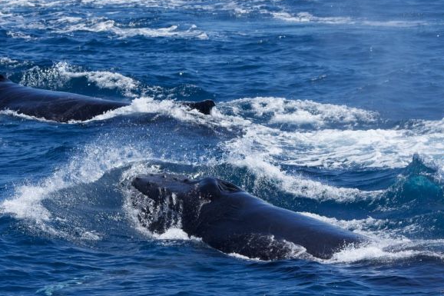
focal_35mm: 314
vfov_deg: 4.4
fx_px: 3871
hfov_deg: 6.6
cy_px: 144
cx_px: 147
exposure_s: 1/3200
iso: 1000
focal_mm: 227
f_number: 8
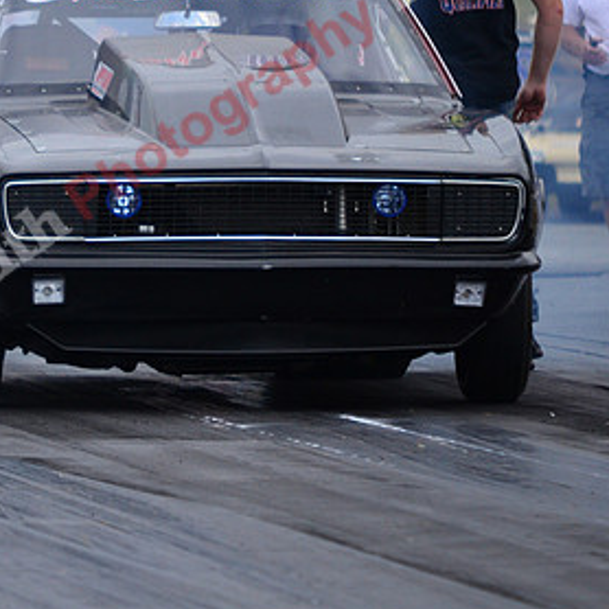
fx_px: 10569
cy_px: 202
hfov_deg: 3.3
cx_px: 105
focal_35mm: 531
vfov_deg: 3.3
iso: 1000
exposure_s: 1/2000
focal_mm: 200
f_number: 5.6
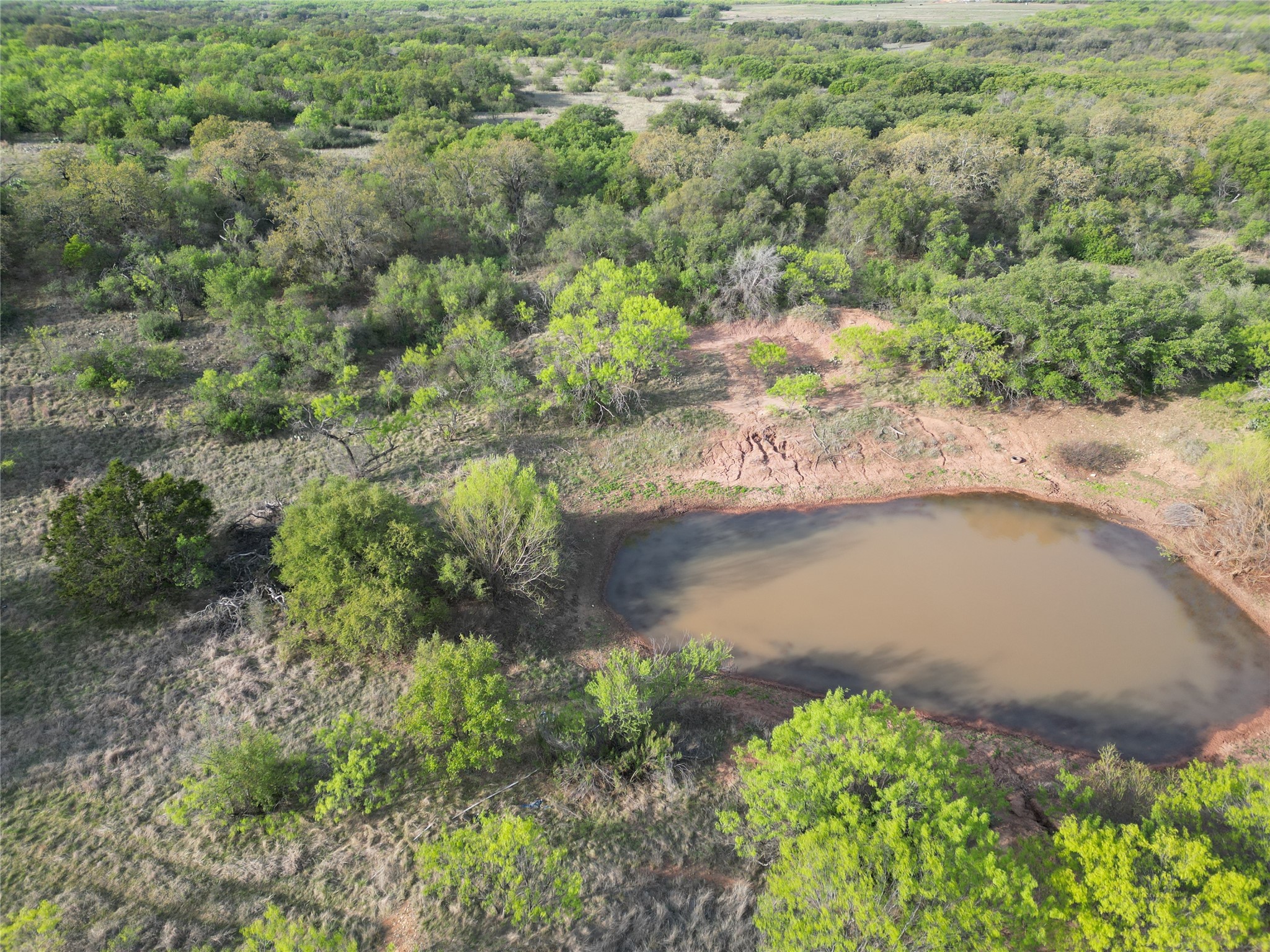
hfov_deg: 71.6
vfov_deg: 56.8
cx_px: 635
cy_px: 476
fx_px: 881
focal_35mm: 24
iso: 110
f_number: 1.7
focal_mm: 6.72
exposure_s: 1/800
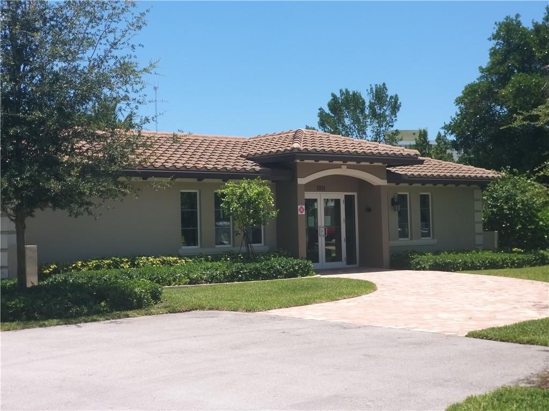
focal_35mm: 52
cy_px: 206
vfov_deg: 28.0
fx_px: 825
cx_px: 274
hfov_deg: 36.8
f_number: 2.4
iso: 40
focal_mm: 5.54
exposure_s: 1/694
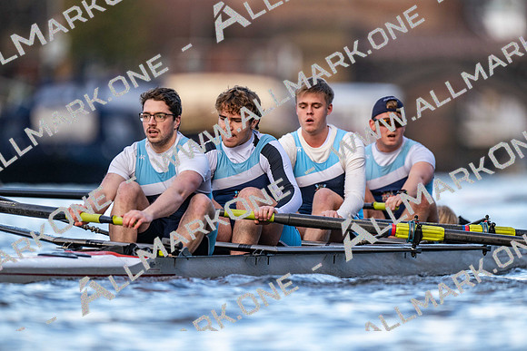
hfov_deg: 3.4
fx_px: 8785
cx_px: 264
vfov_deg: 2.3
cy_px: 176
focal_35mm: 600
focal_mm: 600
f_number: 4
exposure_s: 1/2500
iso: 1400
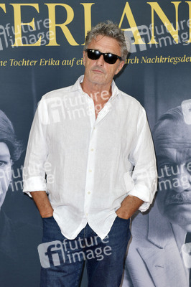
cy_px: 144
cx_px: 96
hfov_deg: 20.6
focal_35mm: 66
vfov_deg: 30.5
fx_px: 526
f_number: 7.1
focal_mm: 66
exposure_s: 1/250
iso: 640
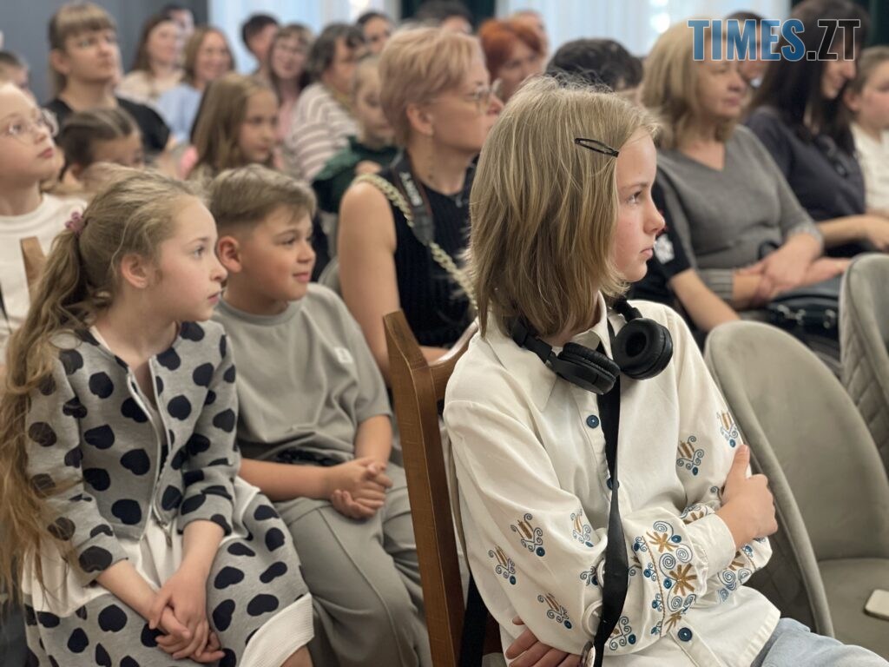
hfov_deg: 36.8
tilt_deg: -12.9
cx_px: 444
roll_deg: +1.5
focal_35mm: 52
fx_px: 1335
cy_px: 334
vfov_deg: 28.0
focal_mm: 6
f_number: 2
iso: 250
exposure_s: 1/100
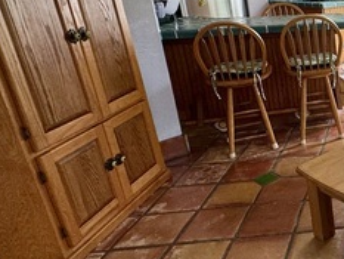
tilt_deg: -18.5
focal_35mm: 40
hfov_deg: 35.1
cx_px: 429
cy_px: 95
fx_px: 398
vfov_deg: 35.8
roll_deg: +1.0
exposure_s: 1/99
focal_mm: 2.22
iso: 160
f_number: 2.2
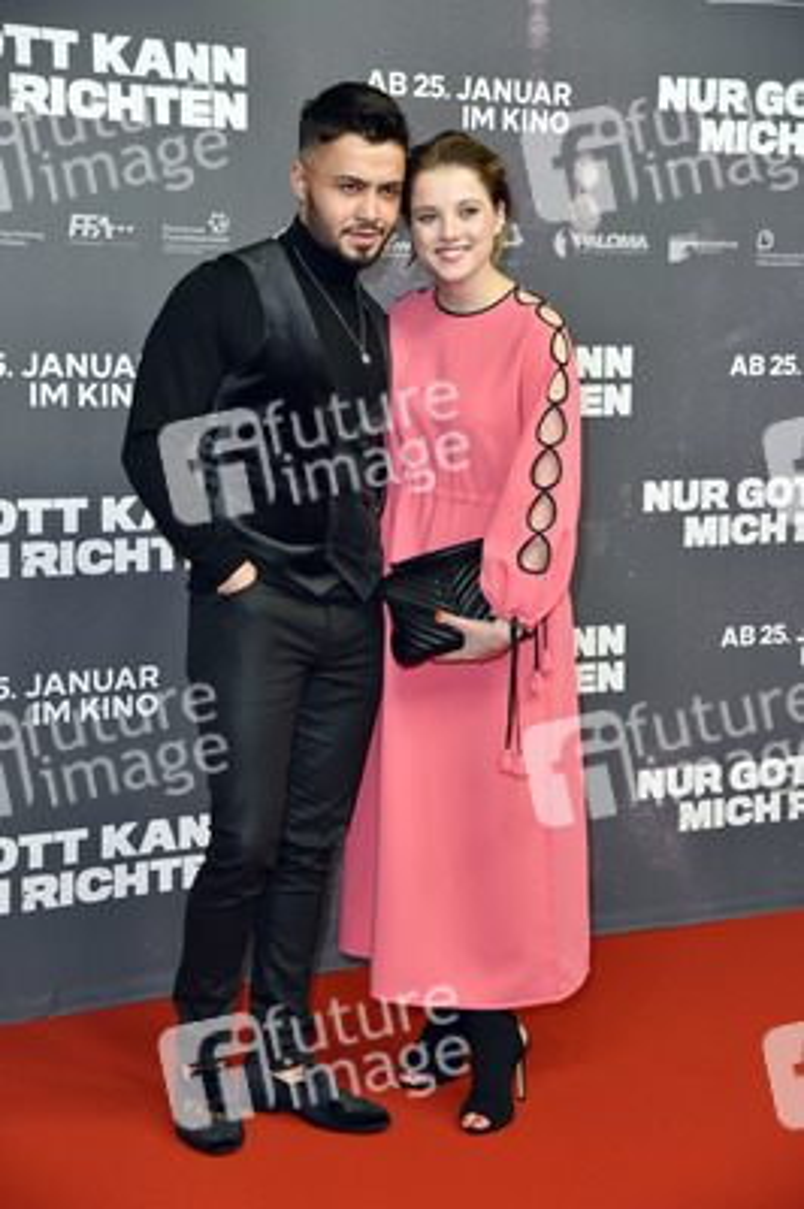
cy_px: 604
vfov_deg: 30.5
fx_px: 2215
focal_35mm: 66
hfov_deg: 20.6
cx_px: 402
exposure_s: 1/200
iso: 1000
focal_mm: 66
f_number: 5.6
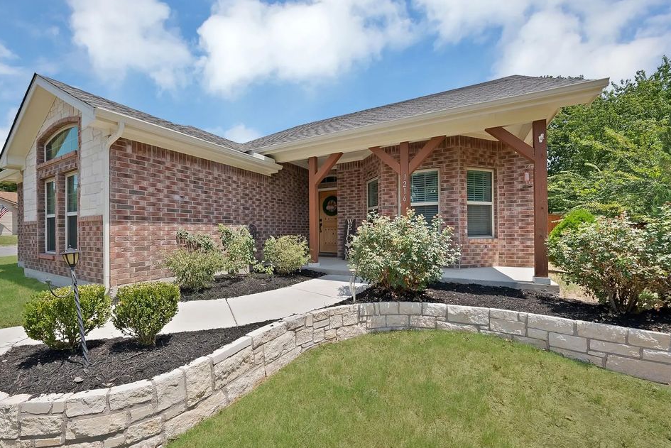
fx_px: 242
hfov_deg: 108.1
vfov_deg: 85.5
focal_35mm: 13
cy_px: 220
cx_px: 310
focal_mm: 12
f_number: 9
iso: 640
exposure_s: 1/250
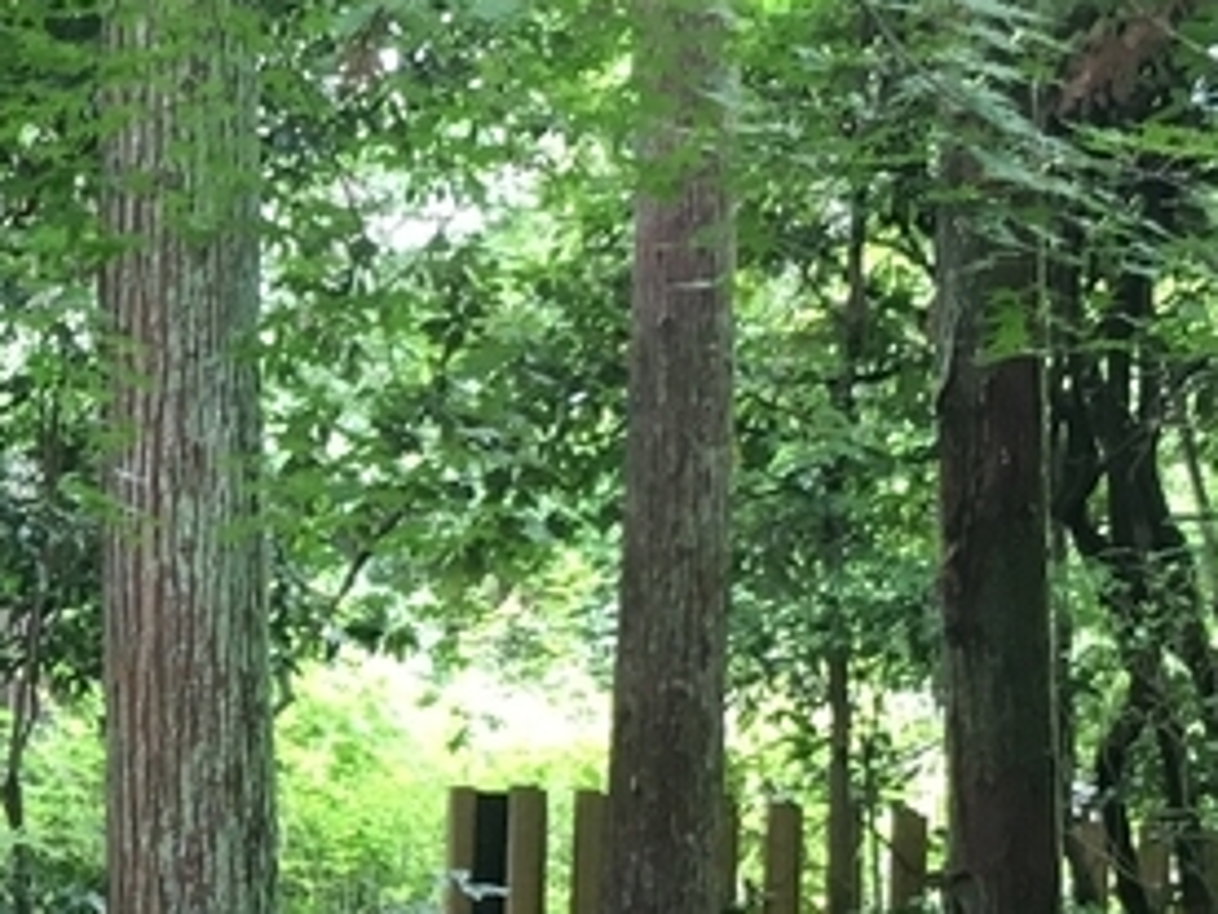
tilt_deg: +2.2
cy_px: 1002
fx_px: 4433
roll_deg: -1.5
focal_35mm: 126
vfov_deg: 11.6
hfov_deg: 15.0
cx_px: -300
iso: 64
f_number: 2.2
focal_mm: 4.15
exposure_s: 1/30
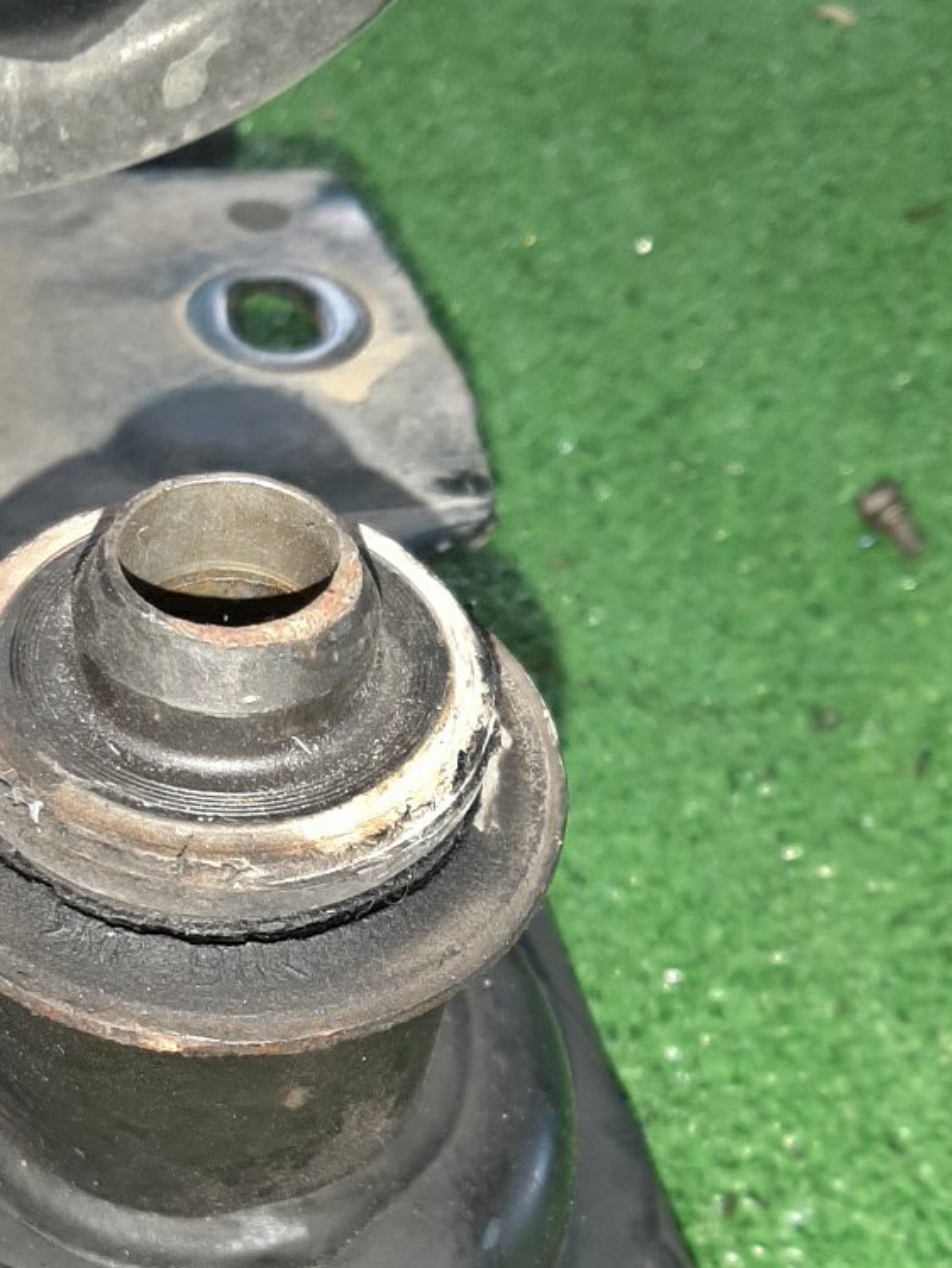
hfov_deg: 28.6
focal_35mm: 50
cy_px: 896
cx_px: 224
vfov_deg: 37.5
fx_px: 1833
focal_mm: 3.93
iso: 209
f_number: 1.7
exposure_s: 1/33
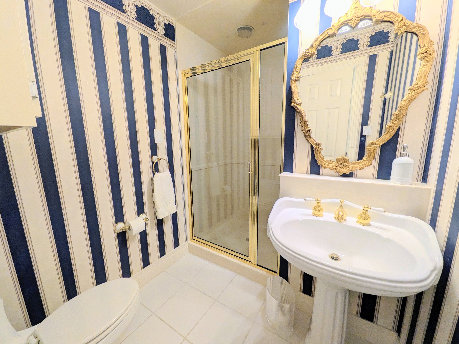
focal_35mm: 14
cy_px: 172
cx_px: 230
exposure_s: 1/60
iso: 84
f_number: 2.2
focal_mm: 1.85
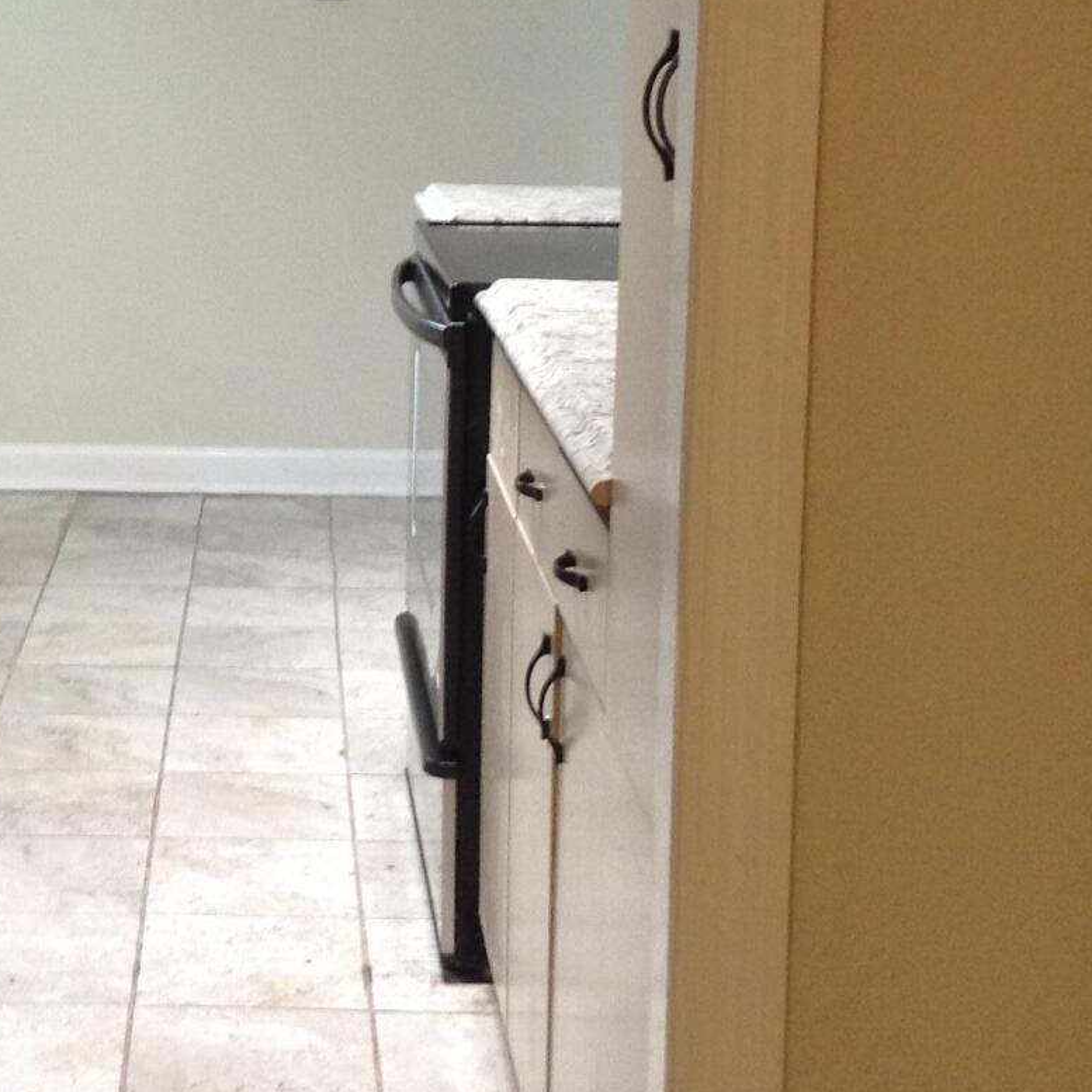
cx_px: 219
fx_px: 2677
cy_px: 264
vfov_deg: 22.8
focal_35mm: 75
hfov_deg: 22.7
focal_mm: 3.3
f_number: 2.4
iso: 80
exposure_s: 1/25
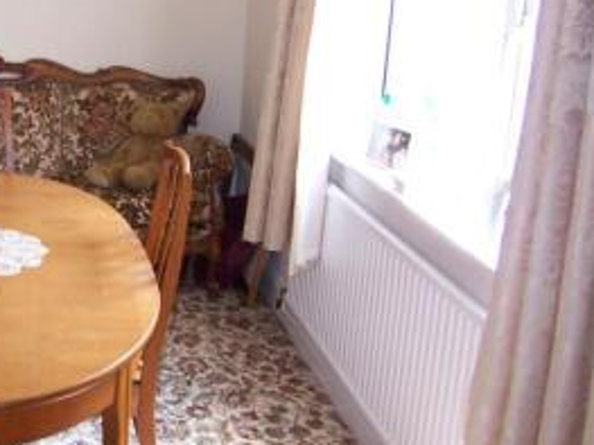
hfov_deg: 35.1
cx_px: 49
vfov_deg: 28.2
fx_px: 875
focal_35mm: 51
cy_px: 121
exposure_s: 1/30
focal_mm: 3.8
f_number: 2.8
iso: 64
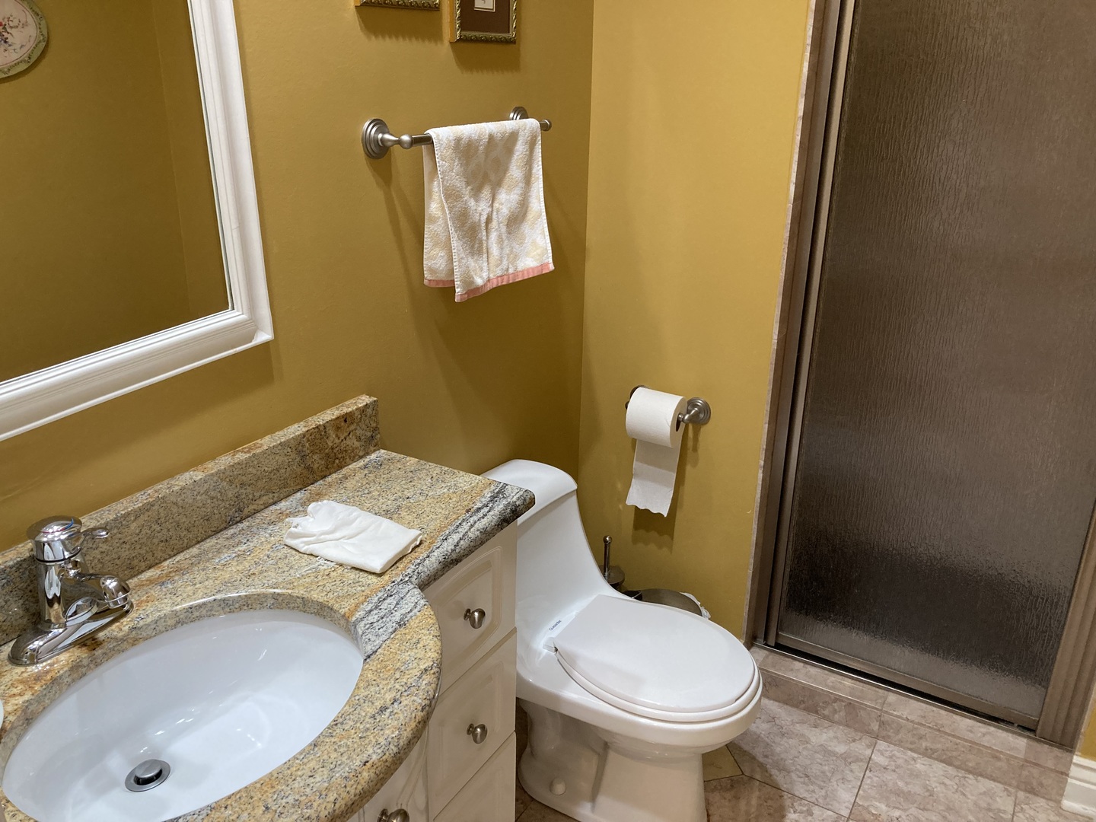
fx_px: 887
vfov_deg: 49.7
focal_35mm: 28
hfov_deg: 63.4
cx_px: 548
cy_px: 411
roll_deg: -0.8
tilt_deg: -21.7
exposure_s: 1/60
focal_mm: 3.99
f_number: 1.8
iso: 200
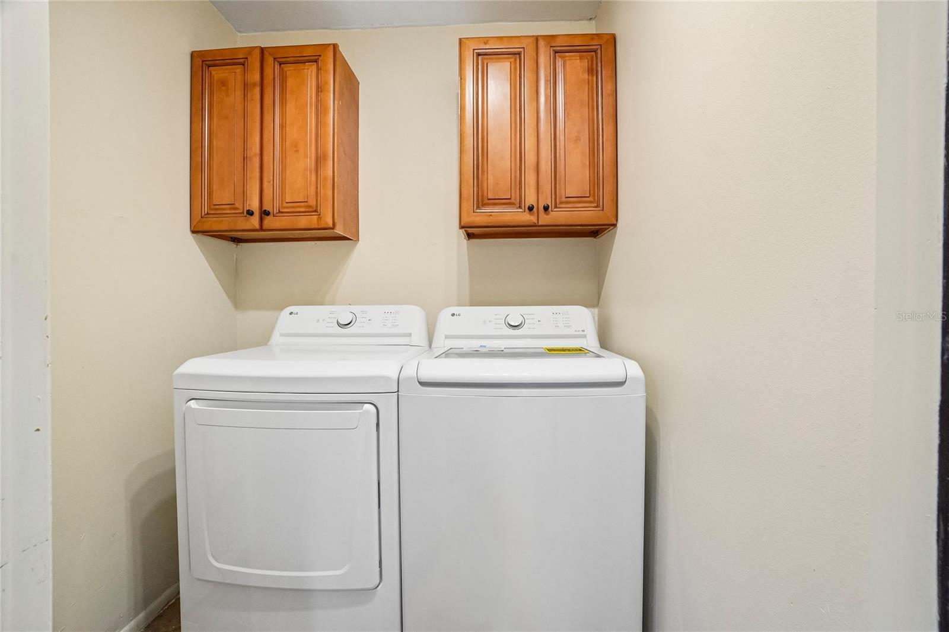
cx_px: 474
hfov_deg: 100.4
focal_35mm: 15
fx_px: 395
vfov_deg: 77.3
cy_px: 316
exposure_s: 1/30
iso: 1000
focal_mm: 10
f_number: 8
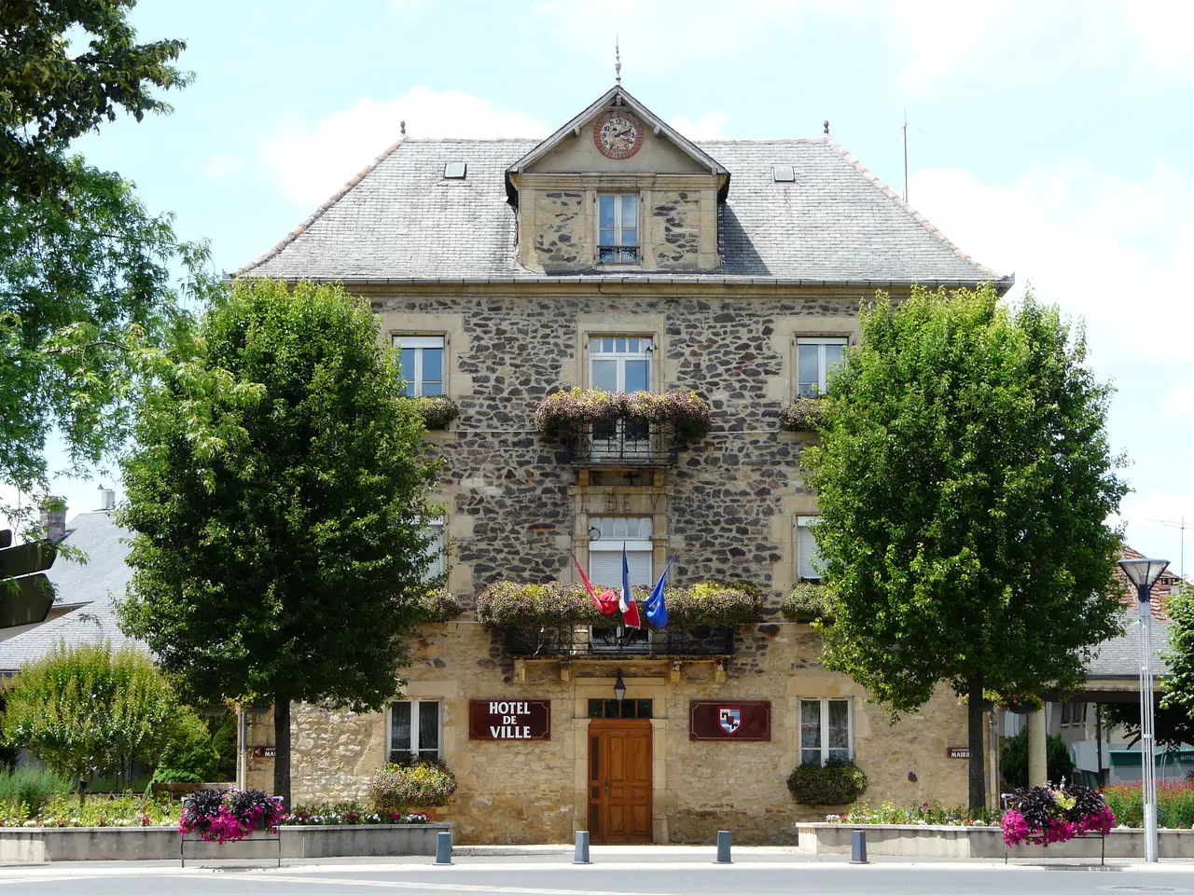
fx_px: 2725
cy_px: 448
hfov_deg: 24.7
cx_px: 597
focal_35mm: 79
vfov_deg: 18.7
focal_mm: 12.9
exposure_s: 1/200
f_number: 5.6
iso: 100
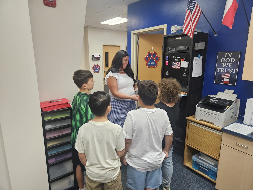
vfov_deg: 58.9
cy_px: 95
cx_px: 126
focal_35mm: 23
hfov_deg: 73.9
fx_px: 168
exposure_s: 1/120
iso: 400
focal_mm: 5.4
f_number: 1.8
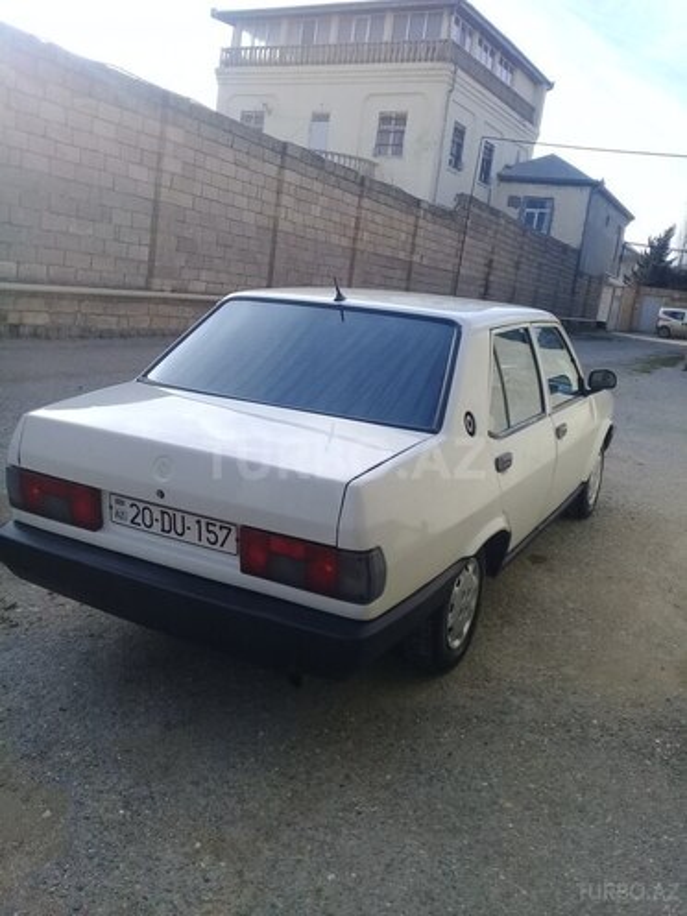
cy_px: 458
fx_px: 820
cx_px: 344
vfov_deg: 58.4
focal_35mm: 31
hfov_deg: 45.4
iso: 50
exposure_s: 1/767
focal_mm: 3.3
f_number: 2.2
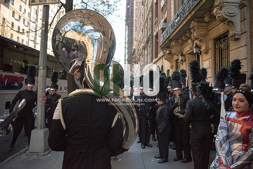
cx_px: 126
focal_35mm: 24
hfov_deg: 73.7
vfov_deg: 53.2
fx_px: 169
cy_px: 84
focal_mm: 24
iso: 8000
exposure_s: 1/4000
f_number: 2.8
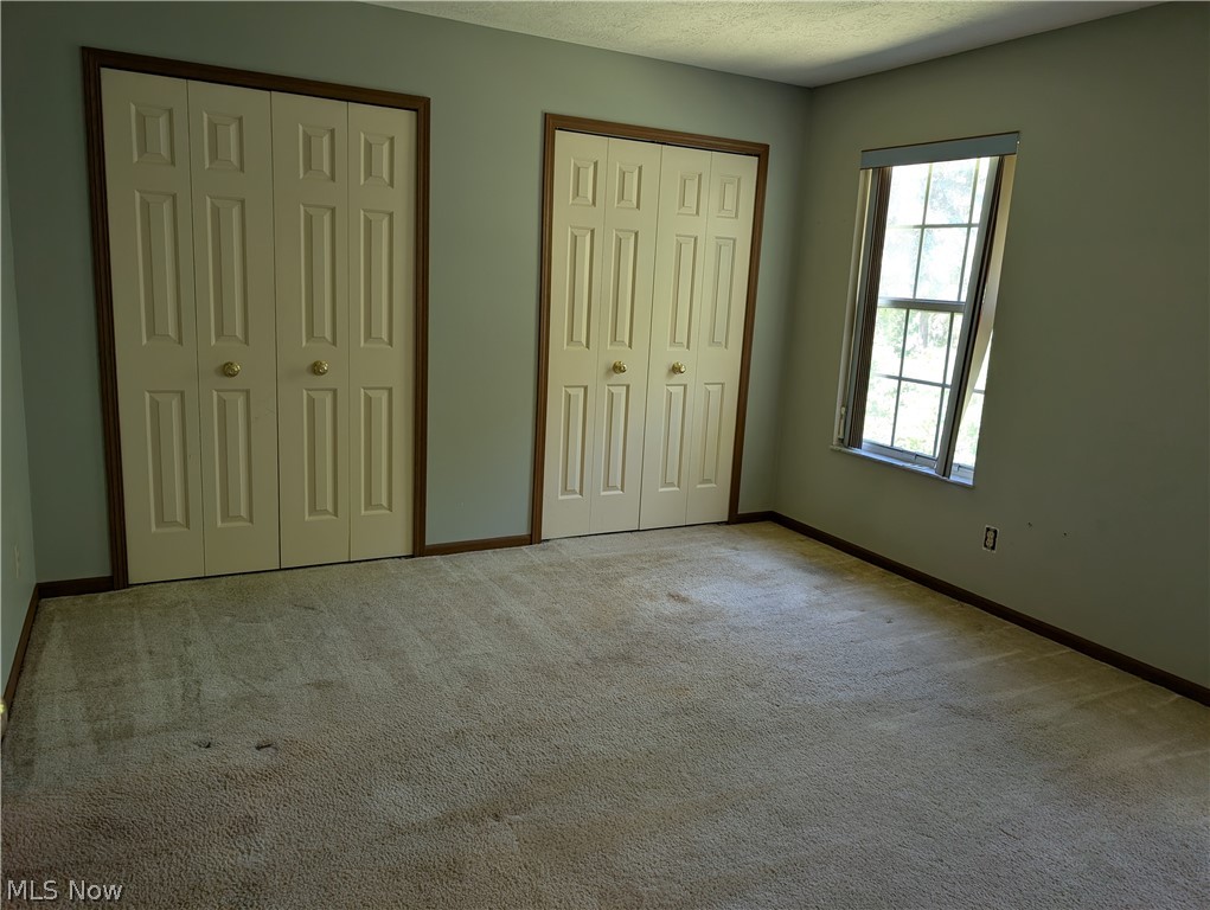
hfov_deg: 71.5
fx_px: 840
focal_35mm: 24
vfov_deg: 56.9
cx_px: 605
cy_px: 455
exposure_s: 1/41.1
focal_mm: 6.9
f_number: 1.68
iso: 68
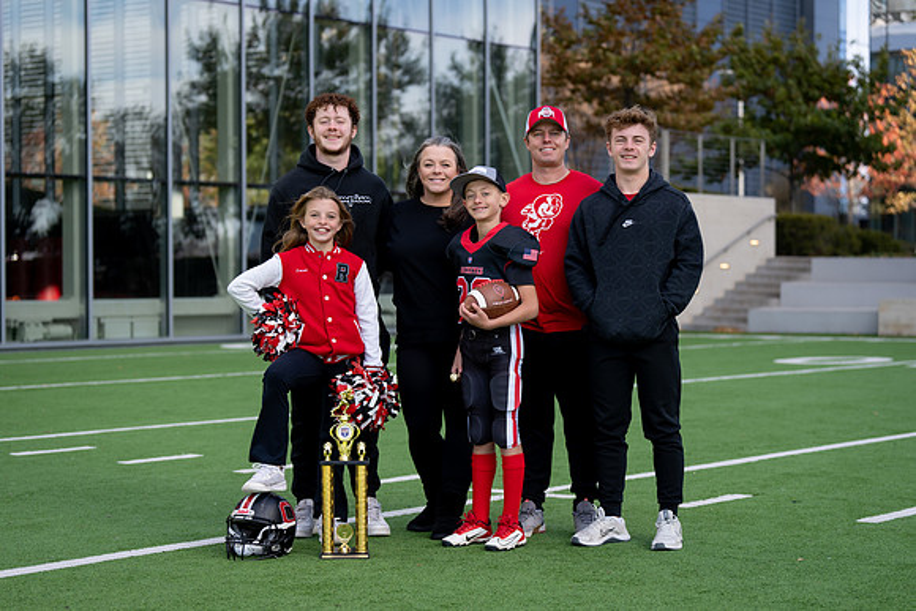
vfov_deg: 17.8
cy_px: 313
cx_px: 456
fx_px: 1951
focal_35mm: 77
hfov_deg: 26.4
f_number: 2.8
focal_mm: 70
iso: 100
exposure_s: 1/500
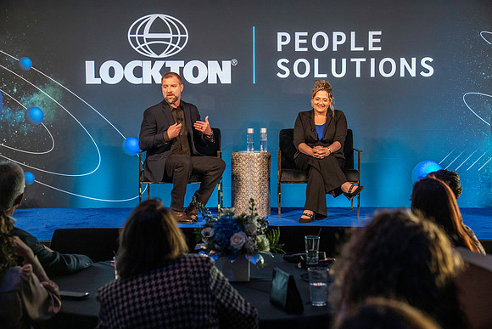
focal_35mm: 72
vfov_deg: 18.9
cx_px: 246
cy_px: 164
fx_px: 984
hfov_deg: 28.1
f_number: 4.5
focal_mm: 70
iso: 4000
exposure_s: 1/200
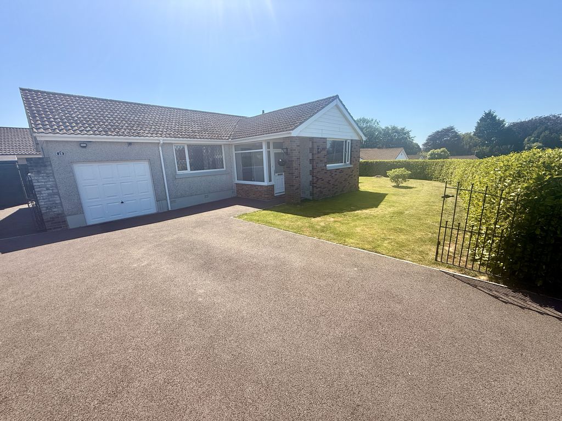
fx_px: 227
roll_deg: +2.4
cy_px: 210
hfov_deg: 102.1
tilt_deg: -13.7
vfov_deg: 85.7
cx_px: 281
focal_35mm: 14
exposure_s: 1/1312
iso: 50
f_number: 2.2
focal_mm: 2.22
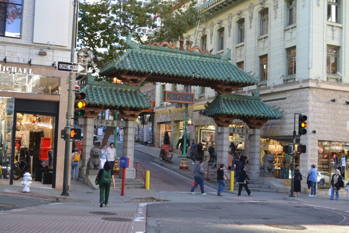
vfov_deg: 28.1
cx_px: 174
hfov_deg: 41.1
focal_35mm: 48
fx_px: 465
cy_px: 116
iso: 320
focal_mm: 32
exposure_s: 1/125
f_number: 5.6
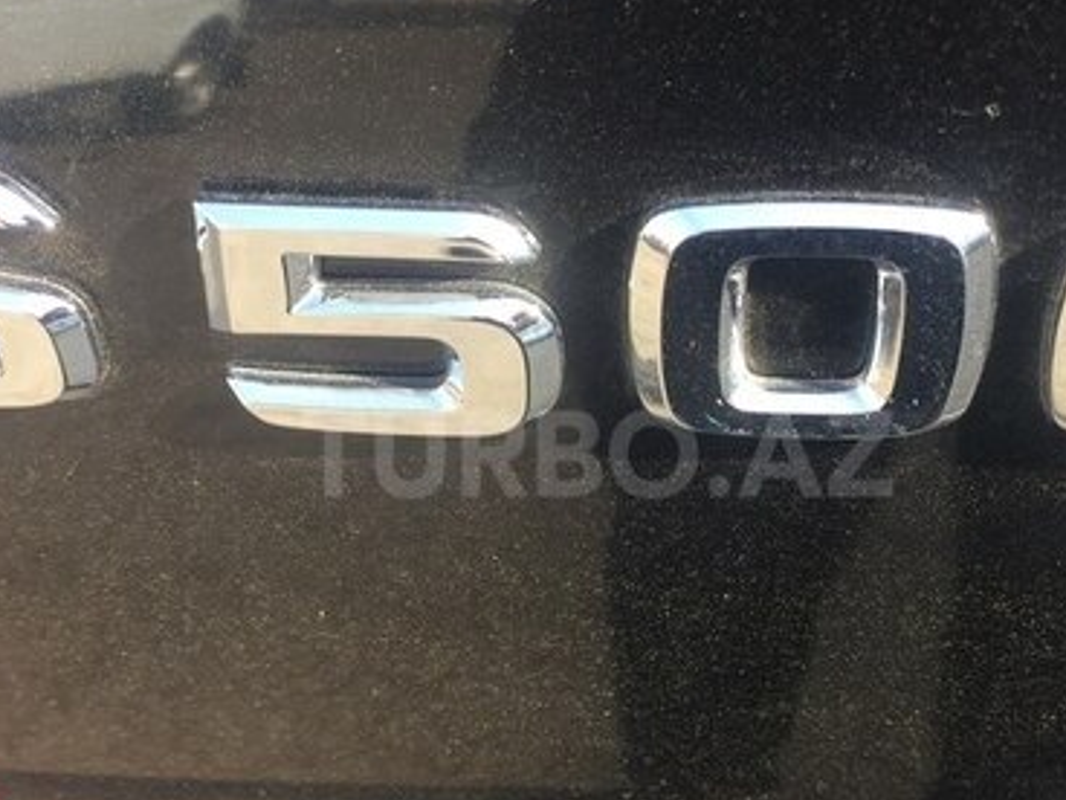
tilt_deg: -56.3
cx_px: 597
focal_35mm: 52
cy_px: 454
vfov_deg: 28.0
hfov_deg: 36.8
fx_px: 1601
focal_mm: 4.15
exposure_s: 1/154
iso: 32
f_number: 2.2
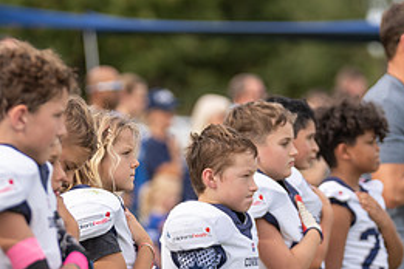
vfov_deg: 4.3
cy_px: 174
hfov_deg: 6.4
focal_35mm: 320
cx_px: 127
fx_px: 3591
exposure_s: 1/1250
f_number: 2.8
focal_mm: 144
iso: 160
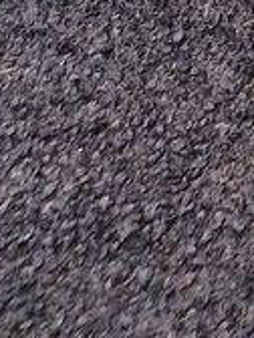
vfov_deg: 8.8
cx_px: 784
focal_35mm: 164
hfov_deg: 7.8
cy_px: -803
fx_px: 1604
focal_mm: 5.4
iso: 50
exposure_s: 1/314
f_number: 1.8
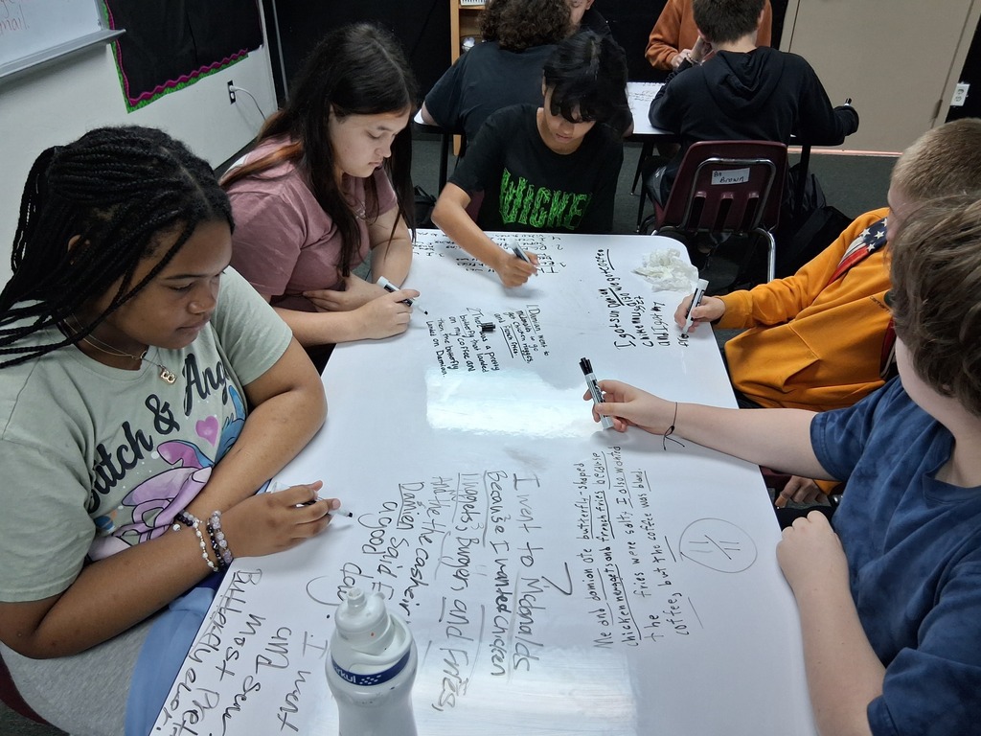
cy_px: 368
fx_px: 737
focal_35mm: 26
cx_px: 490
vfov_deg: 53.1
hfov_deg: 67.3
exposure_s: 1/60
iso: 250
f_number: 1.8
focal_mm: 3.98
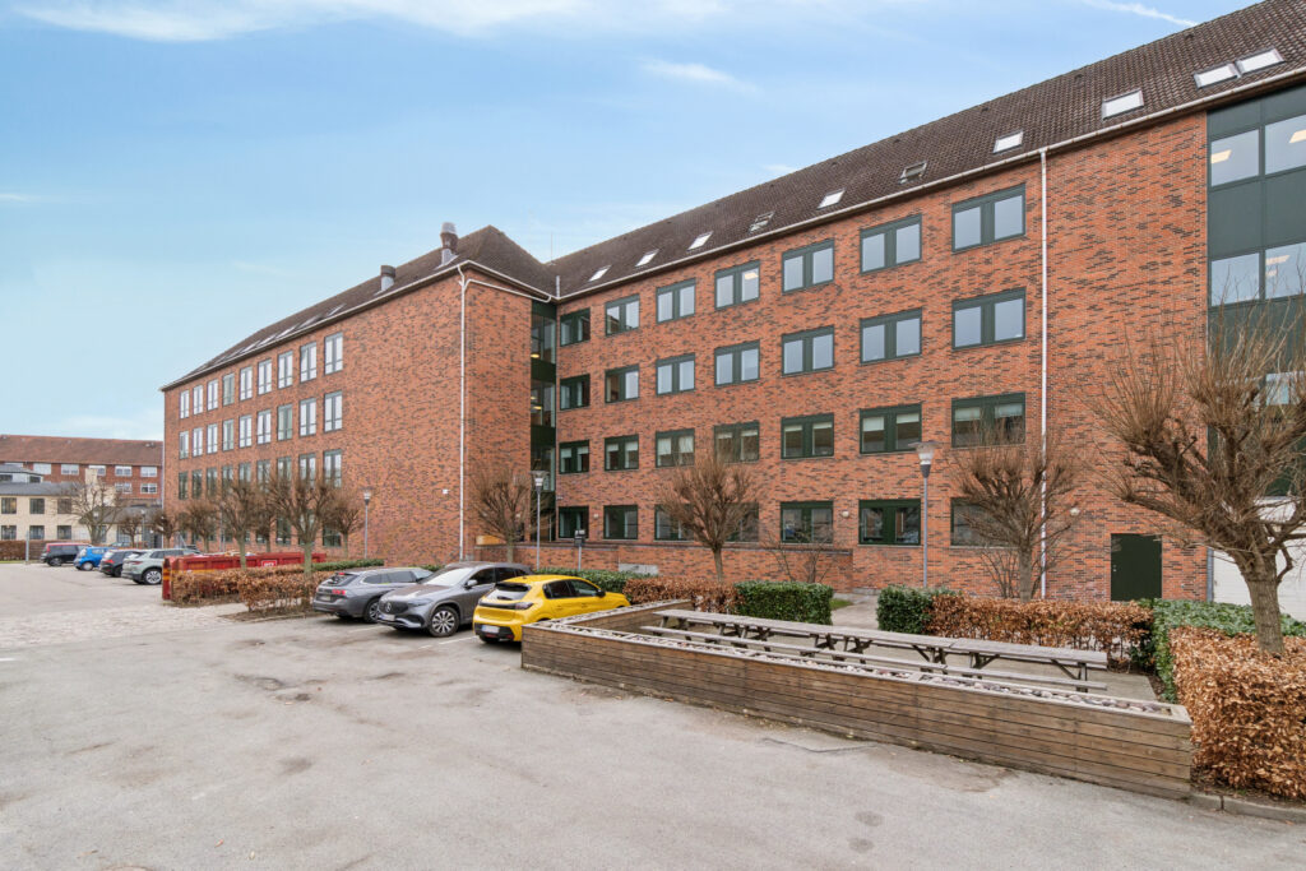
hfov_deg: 100.4
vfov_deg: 77.3
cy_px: 436
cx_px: 653
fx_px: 544
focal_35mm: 15
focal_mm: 10
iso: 250
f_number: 8
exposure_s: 1/125
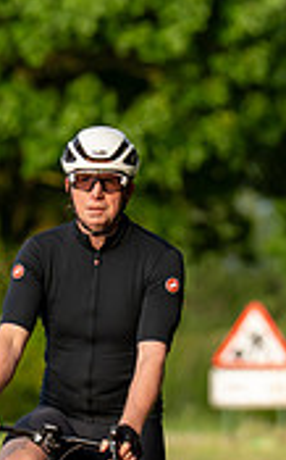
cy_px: 354
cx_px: 89
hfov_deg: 1.8
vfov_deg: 2.9
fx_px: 9201
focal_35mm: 736
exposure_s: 1/1000
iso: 640
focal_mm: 200
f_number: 4
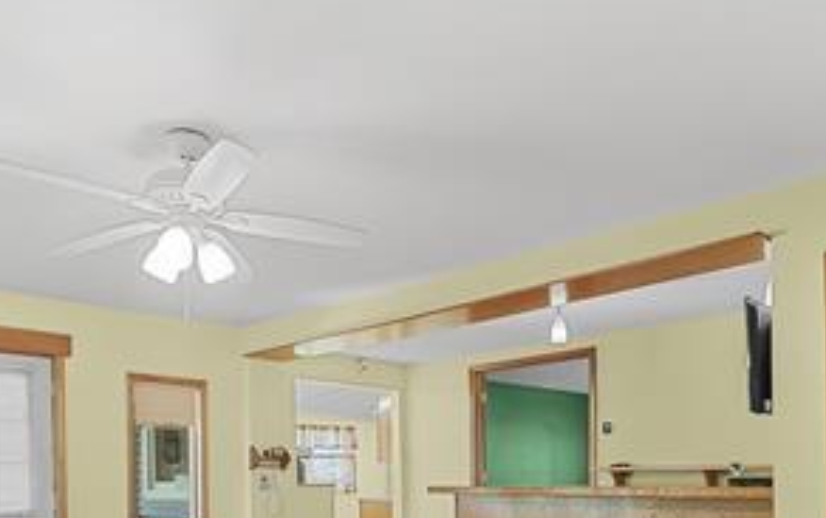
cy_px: 480
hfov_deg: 64.5
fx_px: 653
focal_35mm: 29
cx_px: 385
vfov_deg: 39.6
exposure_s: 1/3
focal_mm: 13
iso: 2000
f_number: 9
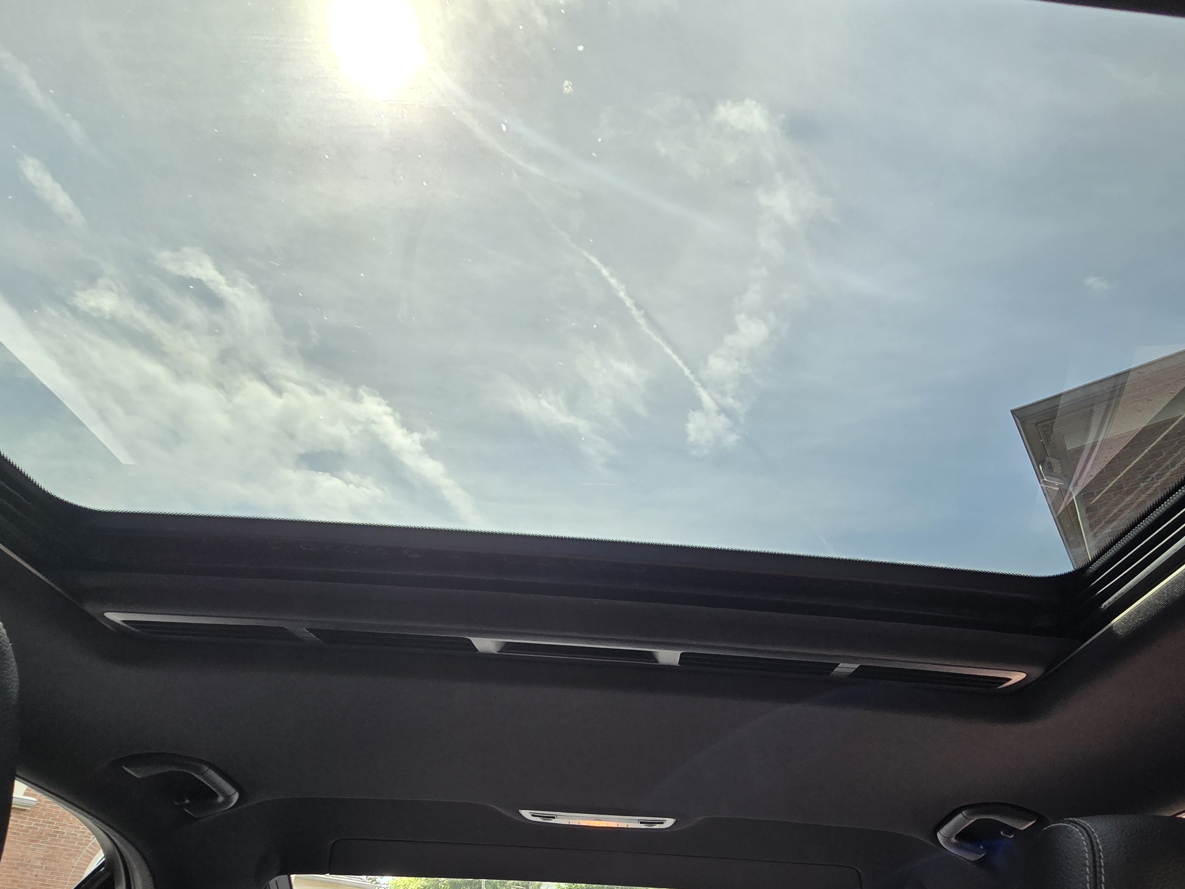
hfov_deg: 81.3
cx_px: 676
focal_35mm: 20
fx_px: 685
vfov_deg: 64.0
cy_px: 605
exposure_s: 1/319
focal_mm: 2.2
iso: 50
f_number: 2.2
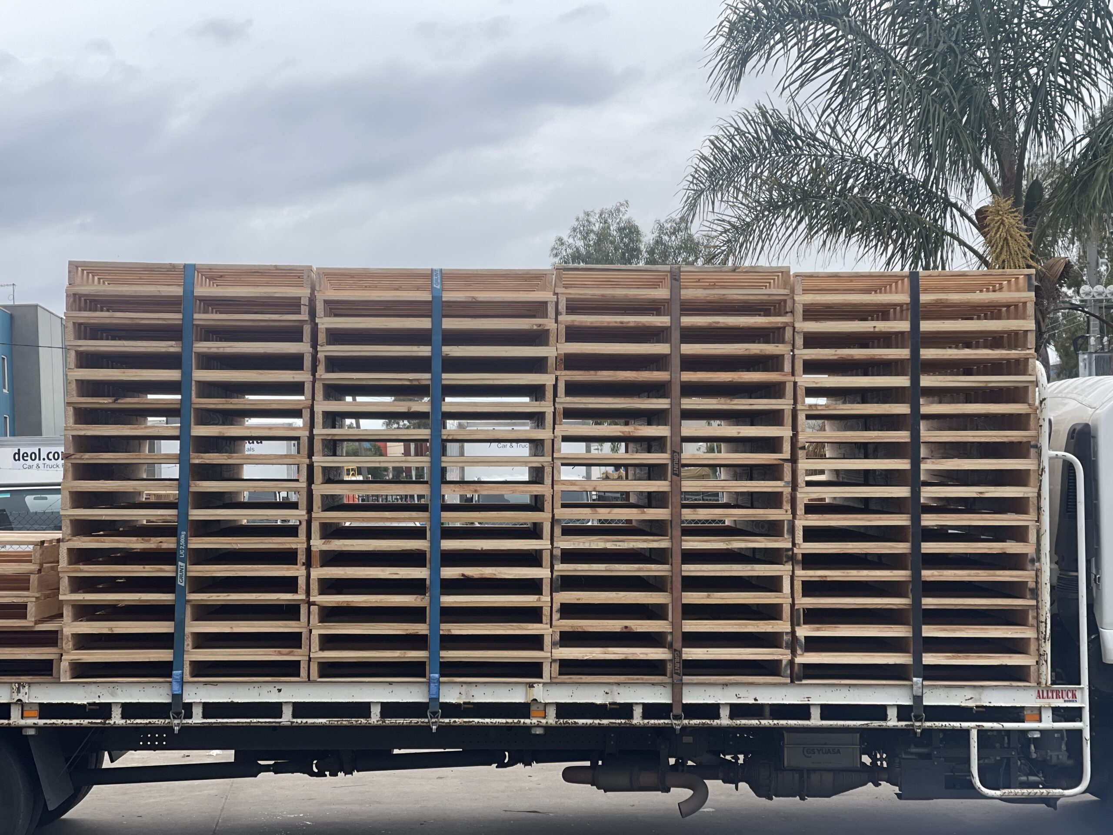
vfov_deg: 22.9
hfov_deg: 30.3
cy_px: 418
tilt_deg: +1.1
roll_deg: +1.7
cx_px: 556
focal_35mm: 64
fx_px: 2058
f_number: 2.2
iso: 32
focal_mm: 7.5
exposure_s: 1/350
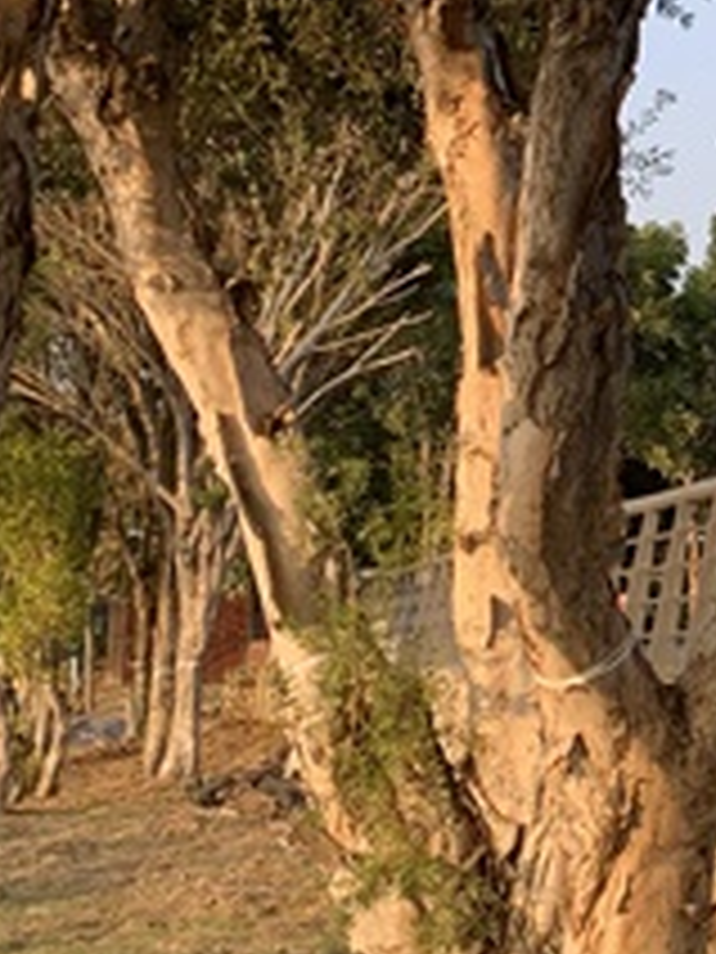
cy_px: 45
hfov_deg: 14.1
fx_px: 2592
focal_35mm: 94
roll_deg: +2.2
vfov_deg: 20.3
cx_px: 1238
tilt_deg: +12.7
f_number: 1.8
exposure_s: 1/367
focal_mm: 4.25
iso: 25
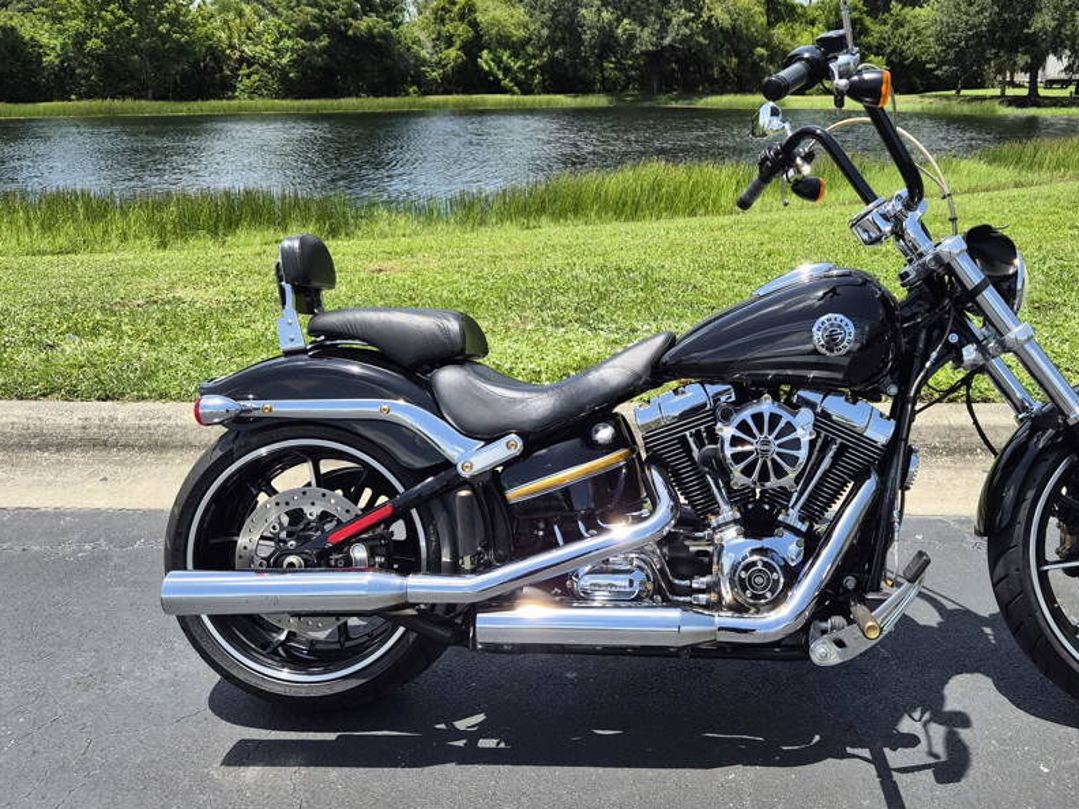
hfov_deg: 57.4
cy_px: 366
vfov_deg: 45.4
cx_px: 691
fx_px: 966
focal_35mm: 31
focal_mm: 5.4
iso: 80
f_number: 1.8
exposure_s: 1/3984
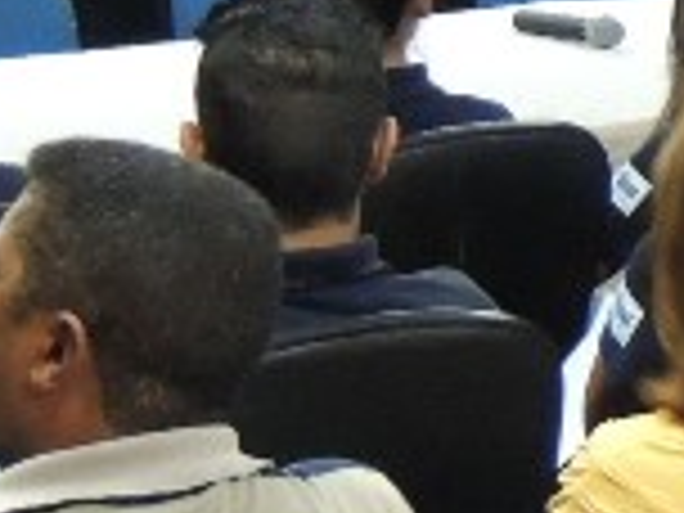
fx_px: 5217
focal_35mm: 264
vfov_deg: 5.6
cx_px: 1467
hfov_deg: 7.2
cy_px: -72
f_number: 3.6
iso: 800
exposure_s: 1/8
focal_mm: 8.9
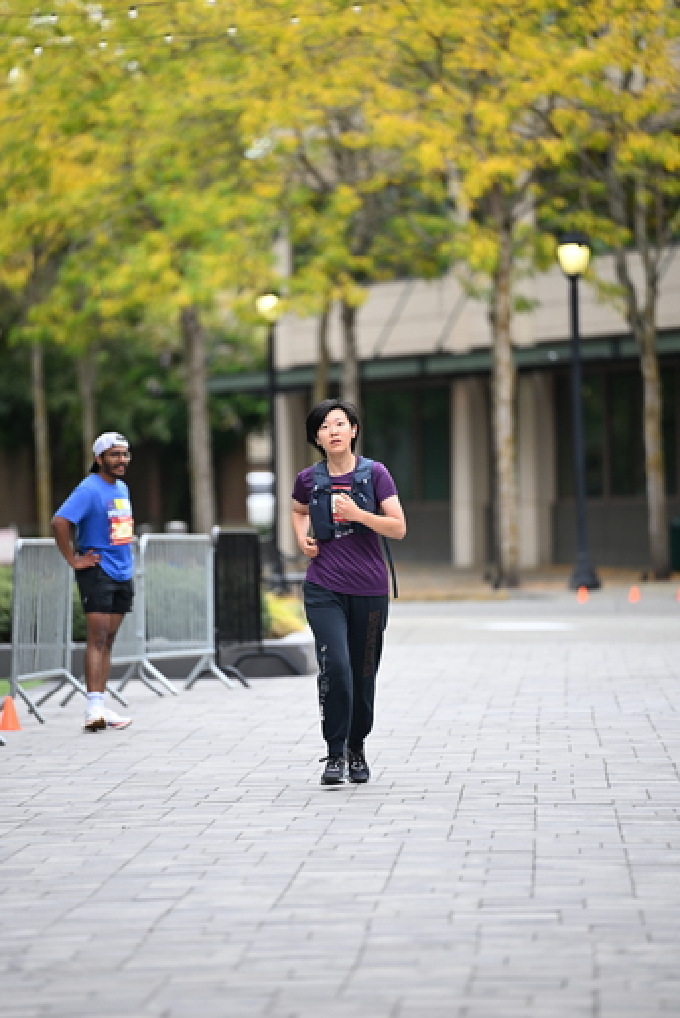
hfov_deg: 6.5
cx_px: 338
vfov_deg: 9.7
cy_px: 481
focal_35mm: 213
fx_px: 6022
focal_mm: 200
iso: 640
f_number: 2.8
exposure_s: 1/1600
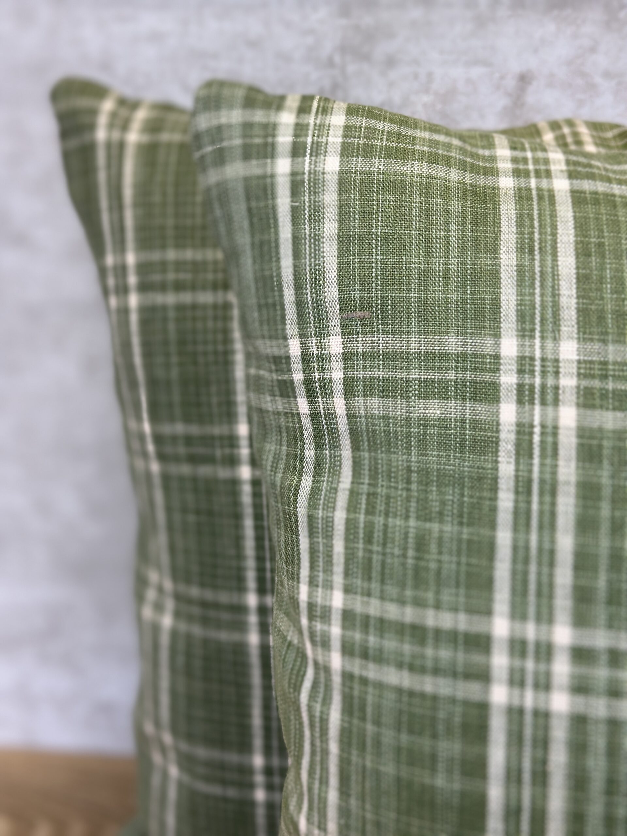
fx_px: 1159
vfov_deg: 39.7
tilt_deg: -18.8
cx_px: 314
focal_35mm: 48
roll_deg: -0.5
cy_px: 418
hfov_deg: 30.3
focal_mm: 6.86
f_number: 1.78
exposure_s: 1/127
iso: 64
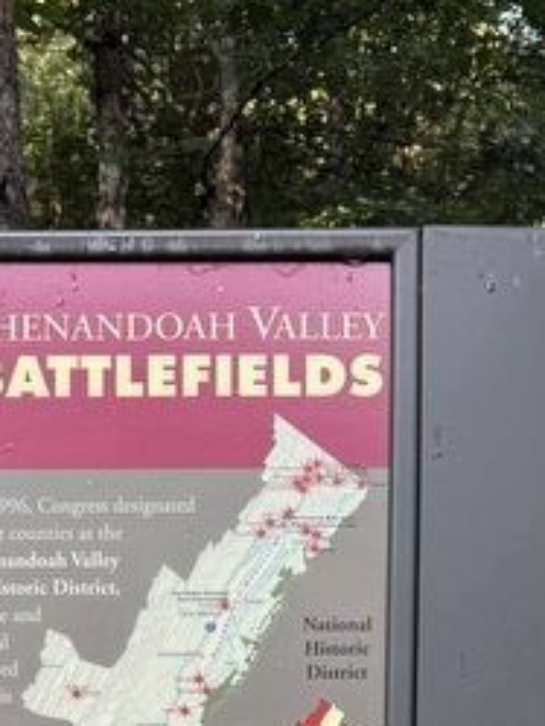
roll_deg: +0.3
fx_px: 1615
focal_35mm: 77
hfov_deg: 18.9
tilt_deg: +0.4
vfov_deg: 21.5
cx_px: 99
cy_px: 1067
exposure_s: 1/127
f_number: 1.78
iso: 50
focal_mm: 6.76
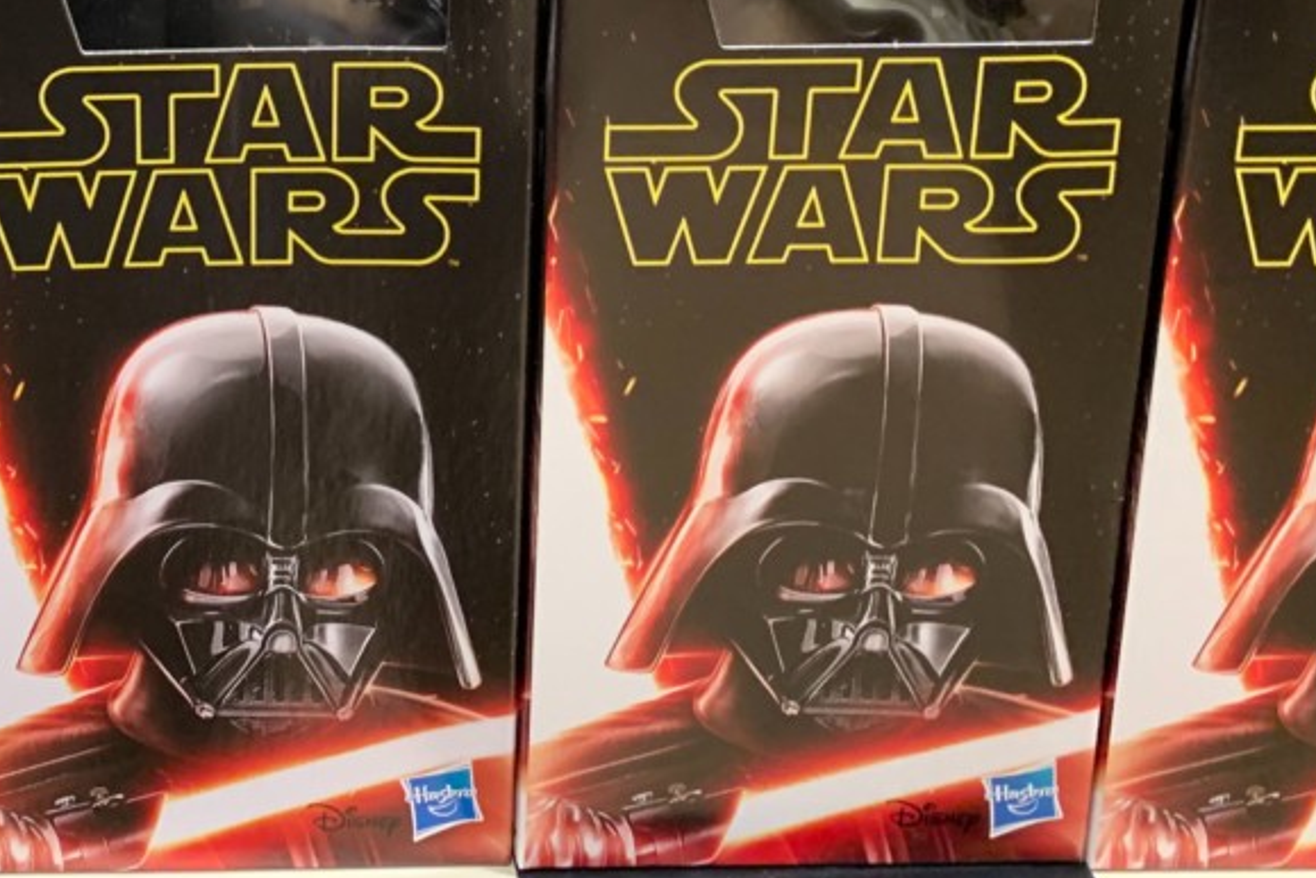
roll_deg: -1.2
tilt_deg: -13.9
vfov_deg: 22.9
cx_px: 164
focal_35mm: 56
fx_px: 2047
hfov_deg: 33.9
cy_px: -68
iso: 400
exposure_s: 1/40
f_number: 1.8
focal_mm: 4.25
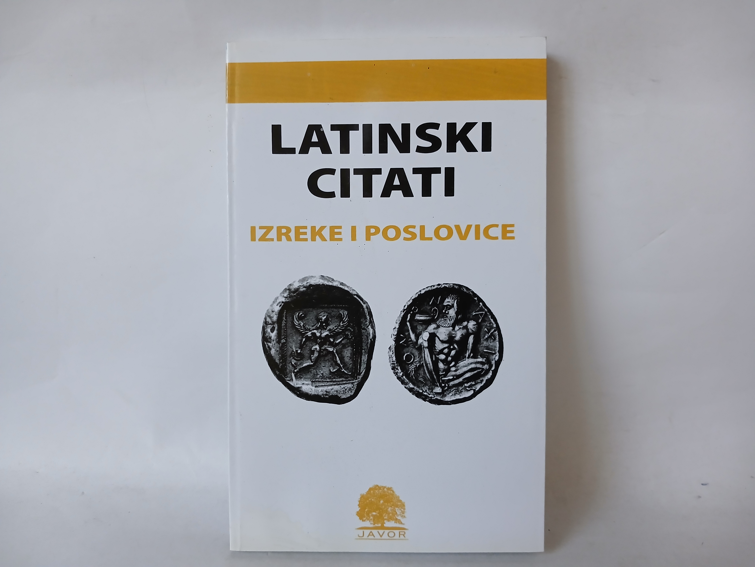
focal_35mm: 27
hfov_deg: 65.3
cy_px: 284
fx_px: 589
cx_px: 378
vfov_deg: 51.4
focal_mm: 3.98
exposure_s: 1/25
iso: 250
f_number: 1.8
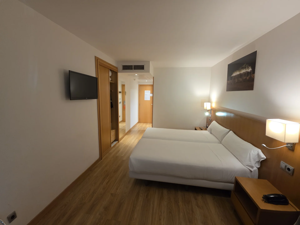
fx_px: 113
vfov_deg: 89.9
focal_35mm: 13
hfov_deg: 106.2
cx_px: 150
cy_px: 112
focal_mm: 2.2
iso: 160
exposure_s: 1/50
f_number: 1.9
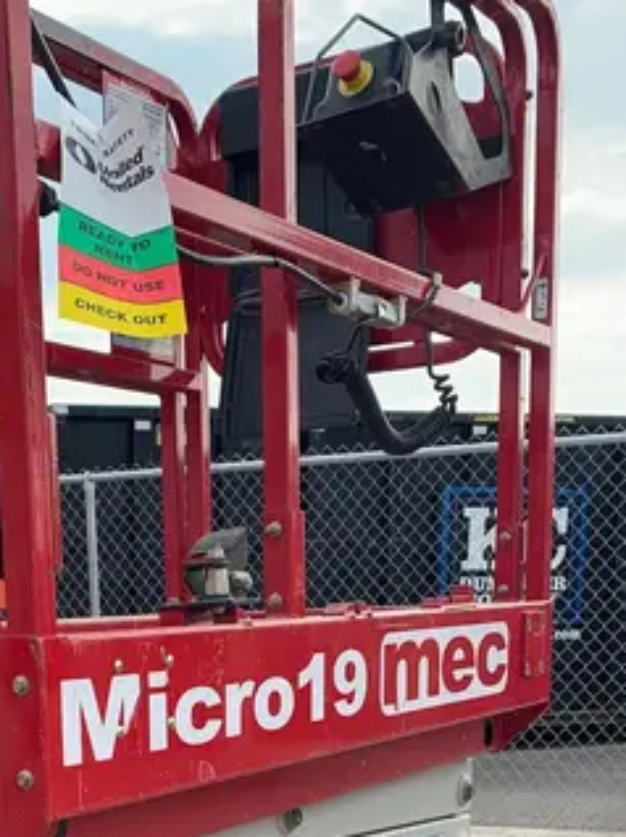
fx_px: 1449
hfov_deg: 23.9
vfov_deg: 29.2
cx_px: 105
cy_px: 915
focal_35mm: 60
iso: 25
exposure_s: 1/620
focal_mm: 4.25
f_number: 1.8
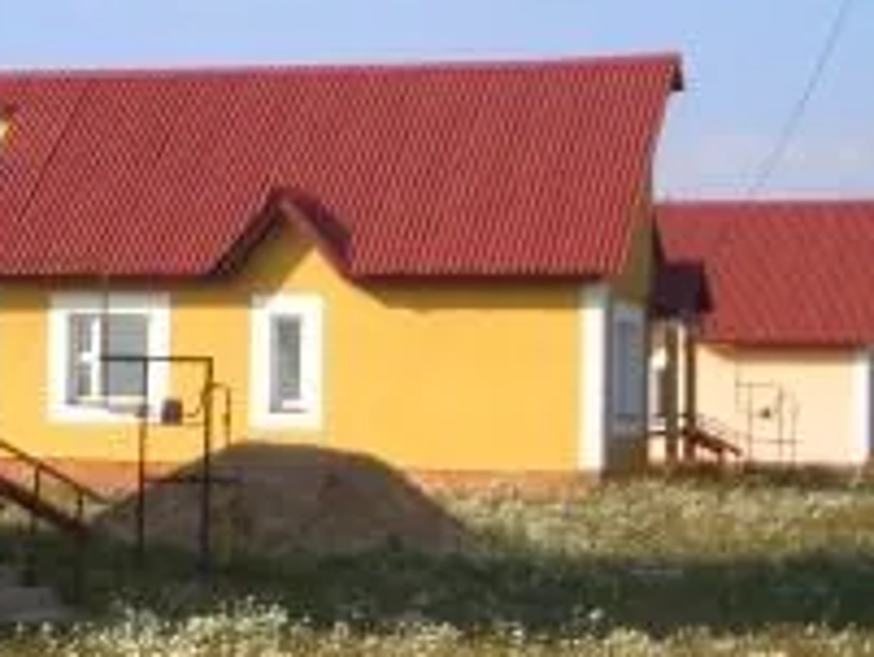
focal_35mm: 116
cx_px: 109
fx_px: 2931
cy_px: 204
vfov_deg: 12.8
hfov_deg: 16.8
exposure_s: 1/80
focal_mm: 6.9
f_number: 9.2
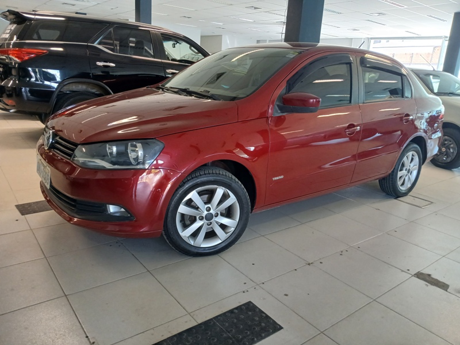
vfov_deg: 53.1
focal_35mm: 26
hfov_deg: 67.3
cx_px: 230
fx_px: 346
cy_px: 172
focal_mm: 3.98
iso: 320
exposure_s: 1/60
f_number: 1.8
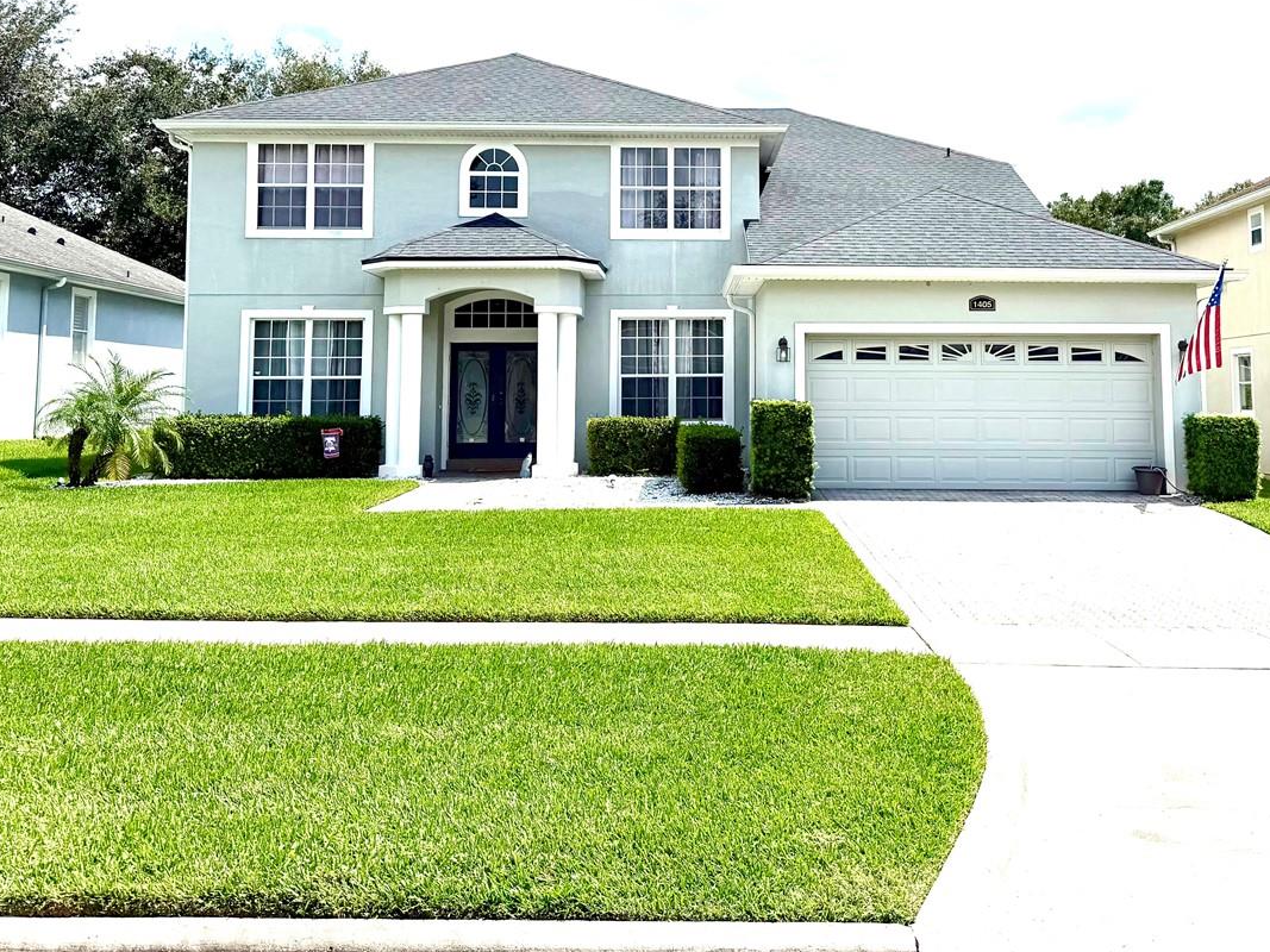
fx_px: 1321
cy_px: 277
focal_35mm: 36
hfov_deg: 51.1
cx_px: 743
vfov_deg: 38.9
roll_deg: +0.5
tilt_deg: +5.7
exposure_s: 1/10309
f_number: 1.78
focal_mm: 6.76
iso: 80
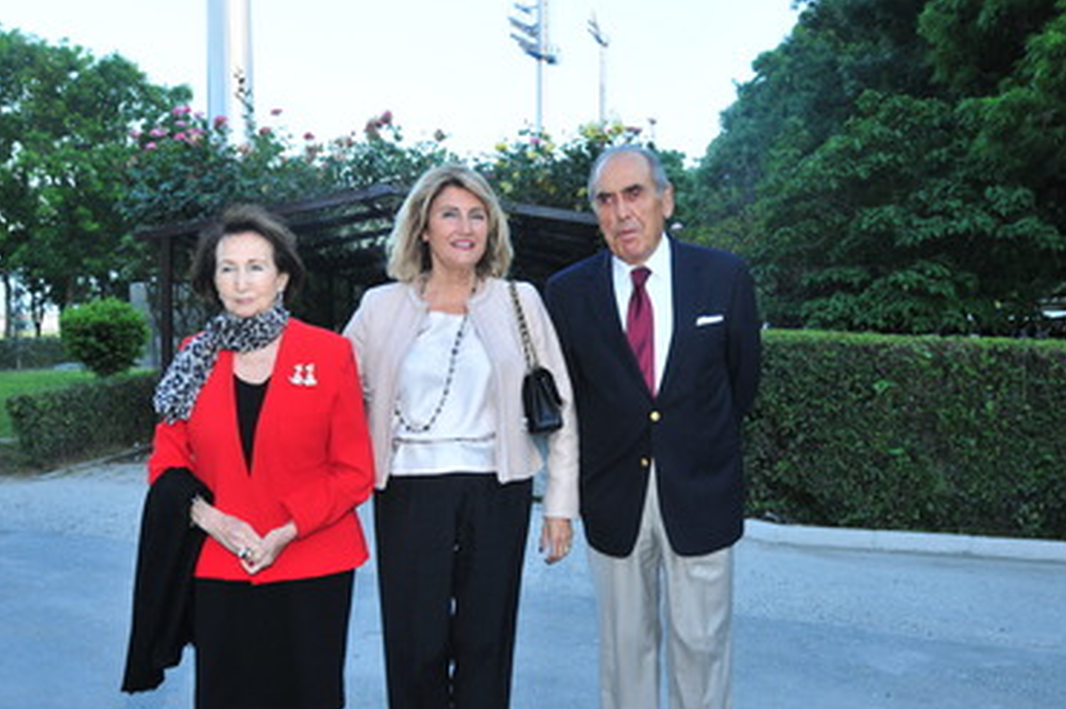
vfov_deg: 37.5
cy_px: 457
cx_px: 547
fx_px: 1035
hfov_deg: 54.5
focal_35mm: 35
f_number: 5.6
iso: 400
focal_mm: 18
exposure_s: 1/100
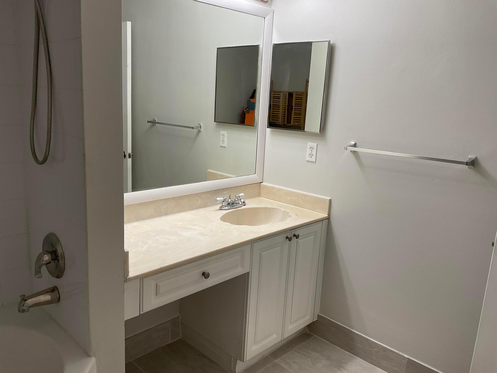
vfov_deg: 48.2
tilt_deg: -12.5
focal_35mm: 29
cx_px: 248
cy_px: 186
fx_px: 416
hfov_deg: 61.7
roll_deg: -2.7
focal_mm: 3
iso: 40
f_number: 1.8
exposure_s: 1/60
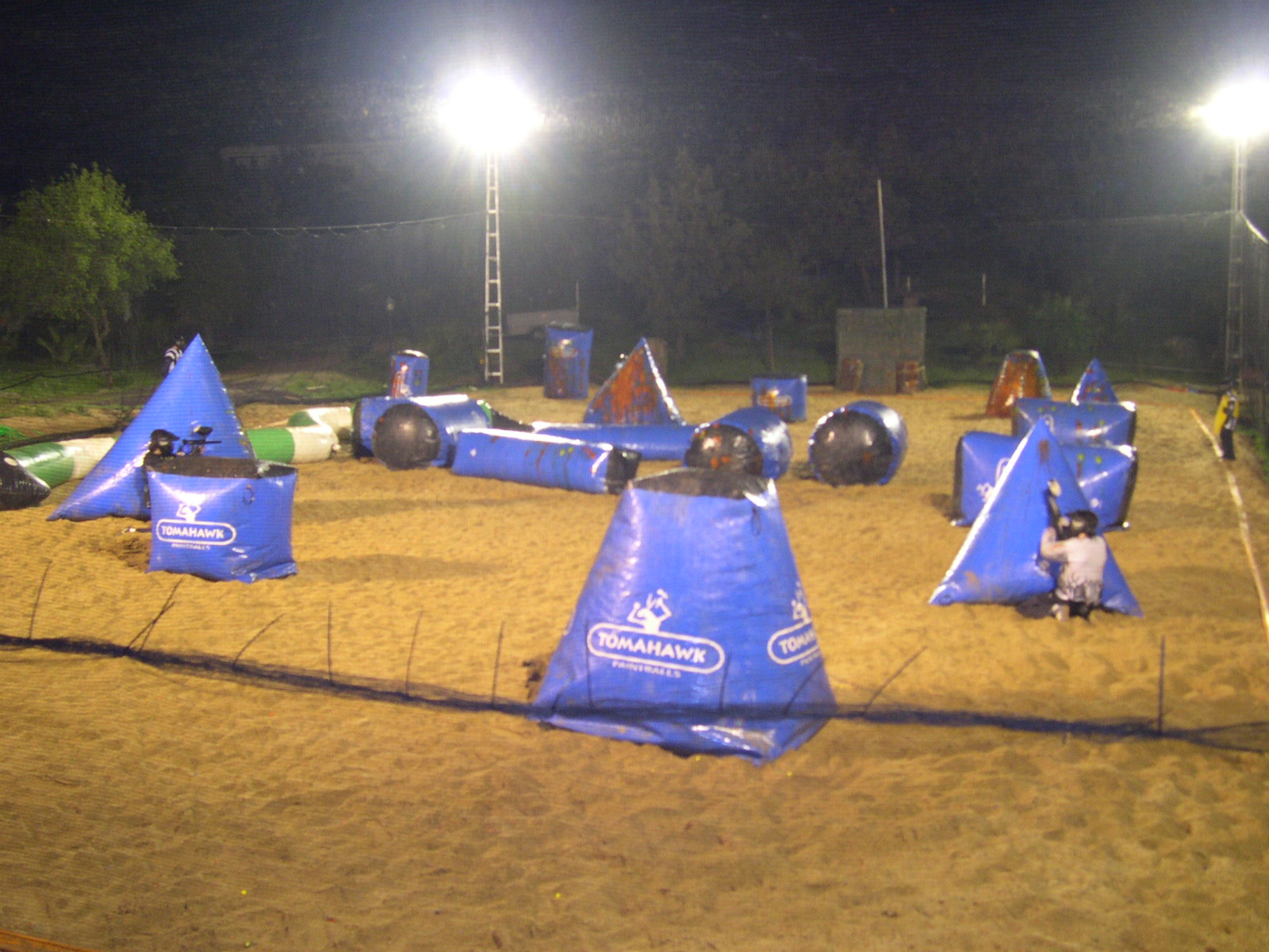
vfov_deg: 37.7
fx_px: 1393
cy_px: 476
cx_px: 634
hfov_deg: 49.0
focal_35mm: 38
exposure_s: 1/3.5
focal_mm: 8
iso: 264
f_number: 2.8
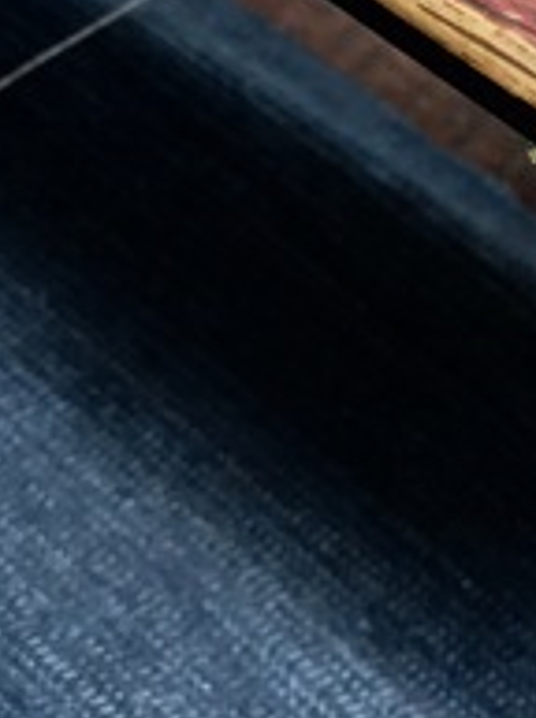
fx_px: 2134
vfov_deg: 17.4
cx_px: 700
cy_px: -316
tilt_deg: -74.6
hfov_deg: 13.8
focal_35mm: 103
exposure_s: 1/100
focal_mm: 3.3
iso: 40
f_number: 2.4
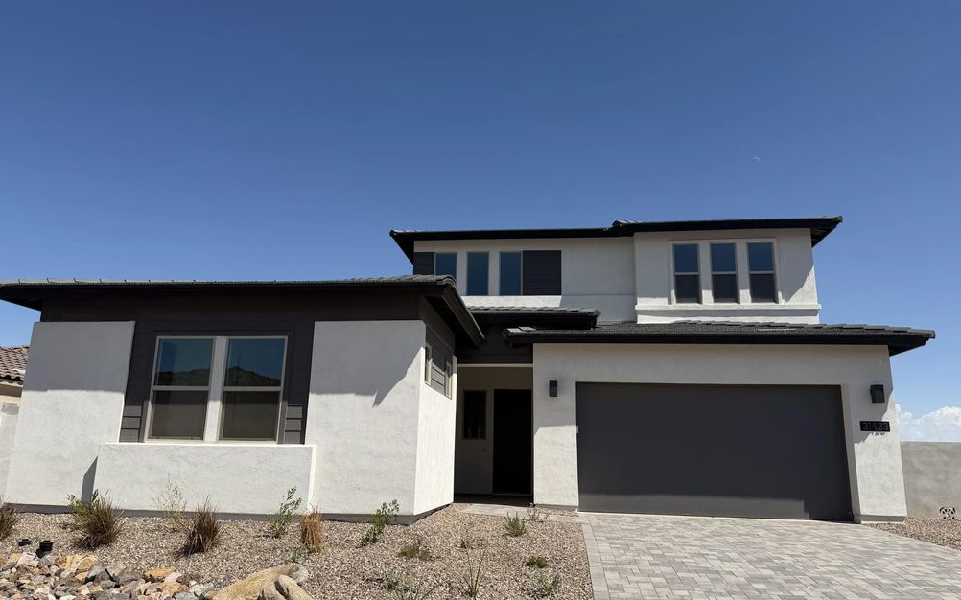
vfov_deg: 47.6
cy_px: 302
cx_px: 471
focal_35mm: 26
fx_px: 681
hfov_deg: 70.4
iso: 80
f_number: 1.78
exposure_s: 1/6173
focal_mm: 6.76
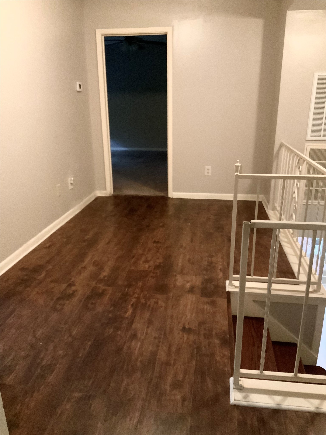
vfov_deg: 61.7
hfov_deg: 48.2
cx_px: 163
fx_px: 364
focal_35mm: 29
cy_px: 218
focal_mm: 3
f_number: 1.8
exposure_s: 1/24
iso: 500
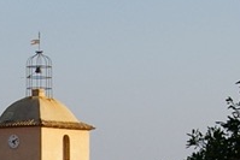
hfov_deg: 6.4
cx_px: -117
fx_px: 2108
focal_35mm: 316
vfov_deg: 4.3
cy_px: 310
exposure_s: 1/250
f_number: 9.5
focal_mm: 35
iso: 200
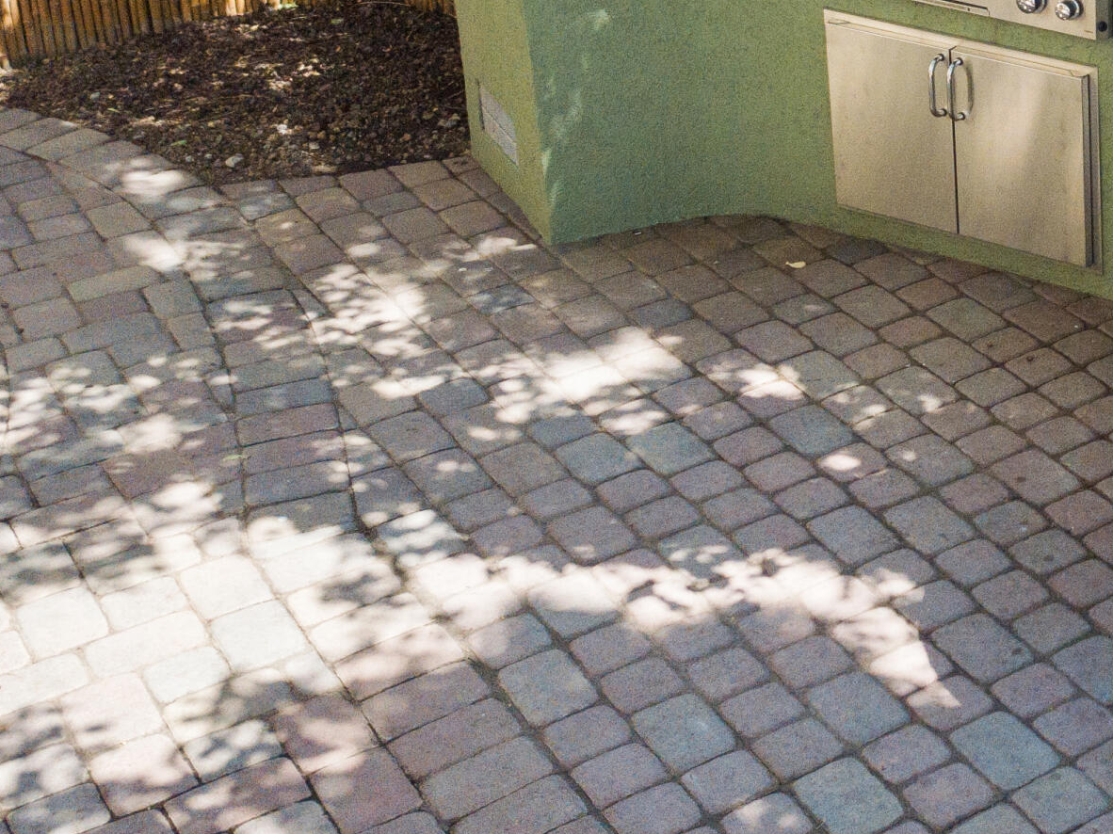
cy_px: 4
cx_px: 1202
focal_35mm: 66
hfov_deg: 27.1
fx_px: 2122
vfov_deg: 21.5
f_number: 2.2
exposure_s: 1/200
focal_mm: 4.73
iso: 100
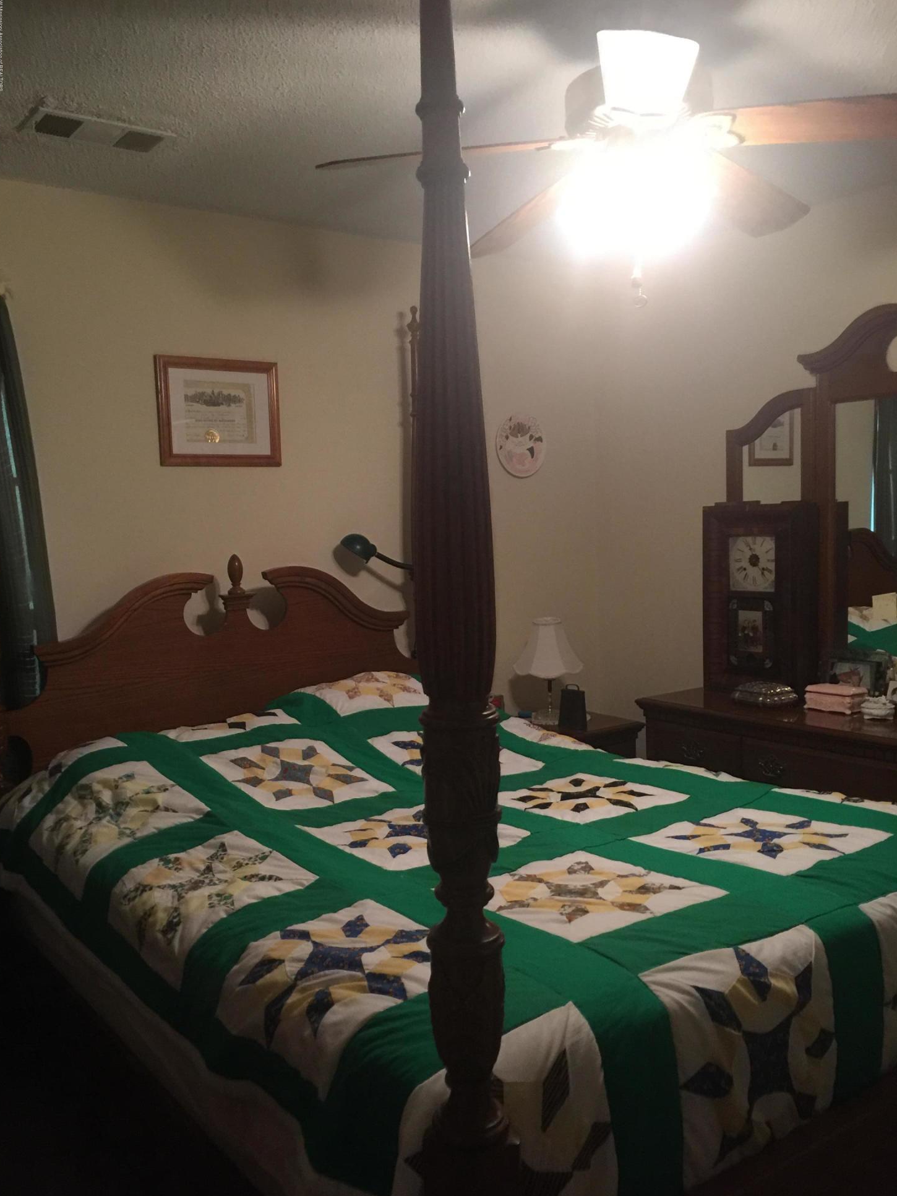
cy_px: 596
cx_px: 436
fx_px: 1036
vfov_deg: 60.0
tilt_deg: -2.1
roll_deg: +2.5
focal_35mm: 30
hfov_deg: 46.8
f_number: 2.2
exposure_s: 1/15
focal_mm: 4.15
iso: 100
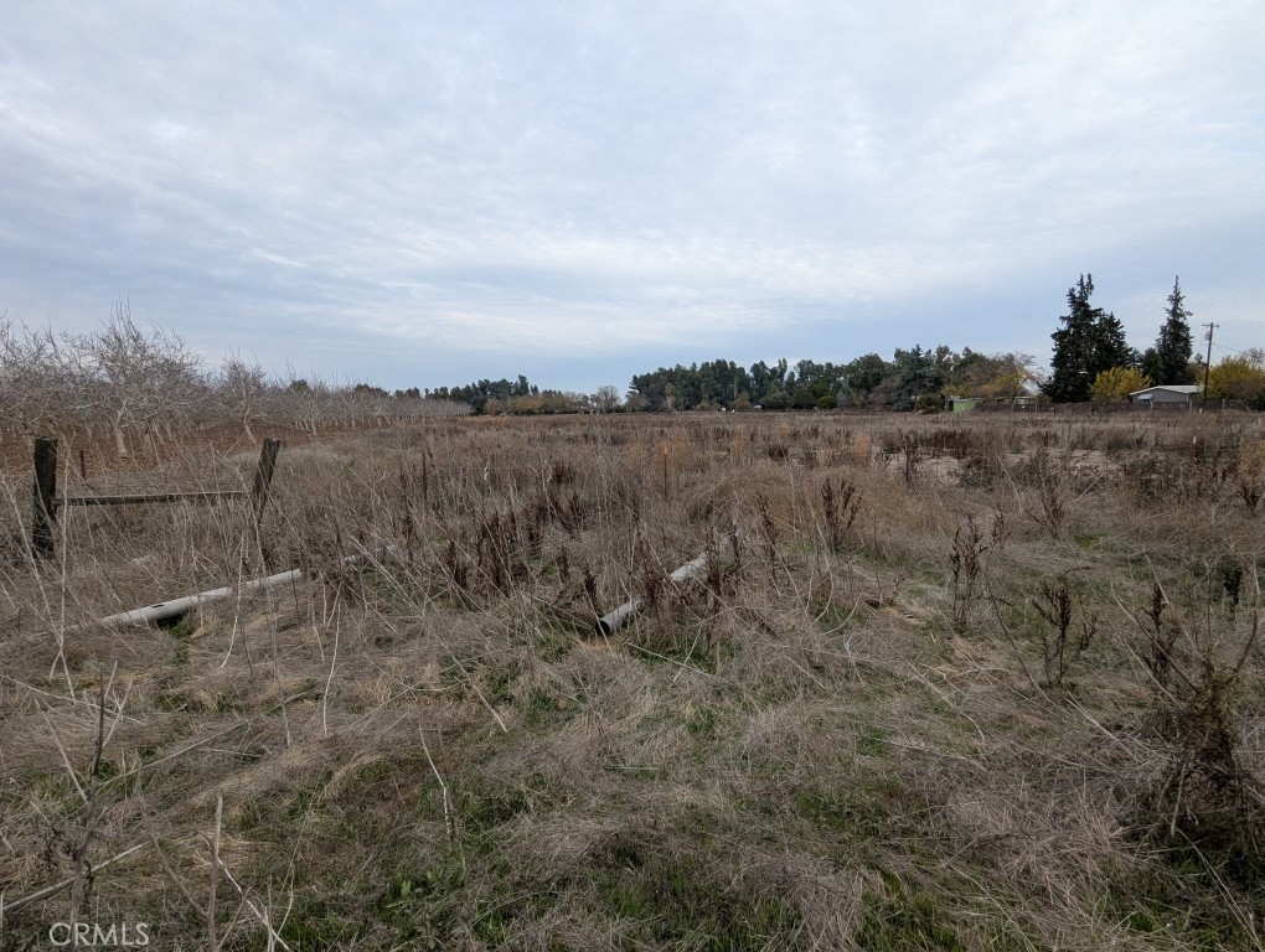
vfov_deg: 78.2
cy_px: 476
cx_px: 632
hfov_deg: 94.4
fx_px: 586
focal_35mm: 16
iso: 49
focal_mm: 2.35
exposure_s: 1/532
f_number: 2.2
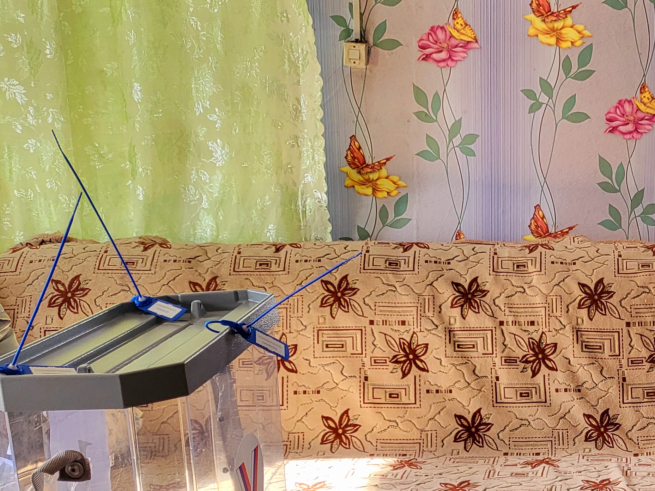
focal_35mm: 56
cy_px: 421
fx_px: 1060
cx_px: 682
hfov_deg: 31.3
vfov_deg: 25.5
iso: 160
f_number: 1.8
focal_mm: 4.25
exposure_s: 1/100
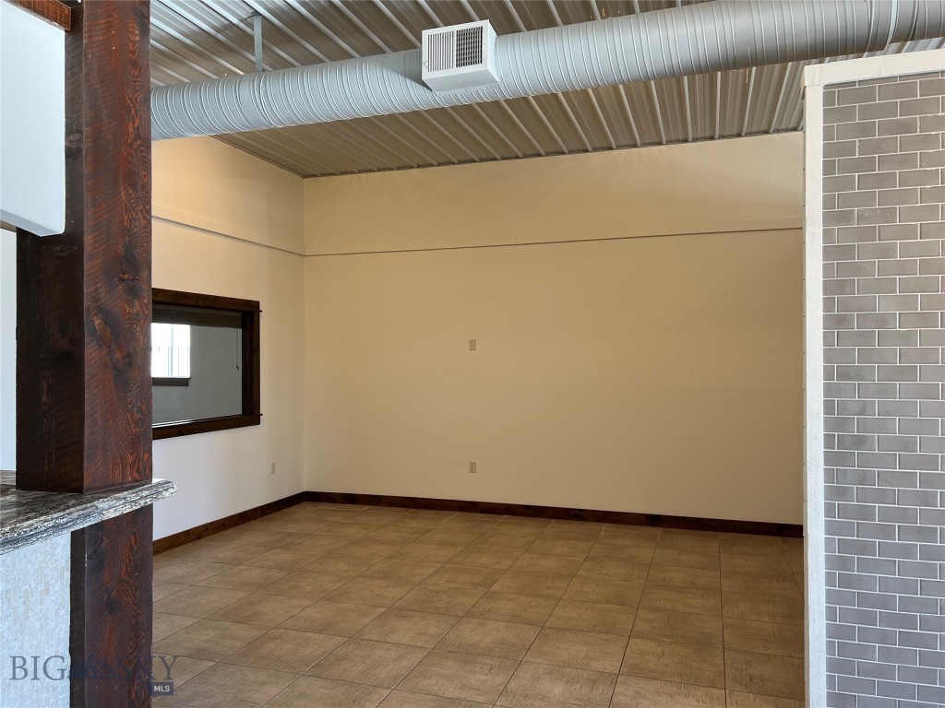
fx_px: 710
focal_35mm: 26
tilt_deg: -0.8
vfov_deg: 53.1
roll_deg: +0.1
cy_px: 354
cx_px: 472
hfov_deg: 67.3
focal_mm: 5.7
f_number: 1.5
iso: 64
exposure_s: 1/120
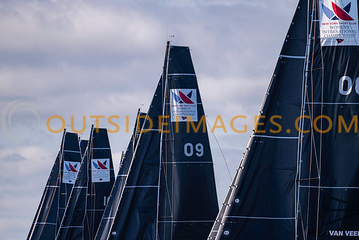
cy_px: 120
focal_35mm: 400
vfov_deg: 3.4
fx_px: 3990
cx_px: 180
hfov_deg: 5.2
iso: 200
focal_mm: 400
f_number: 4.5
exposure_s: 1/1250
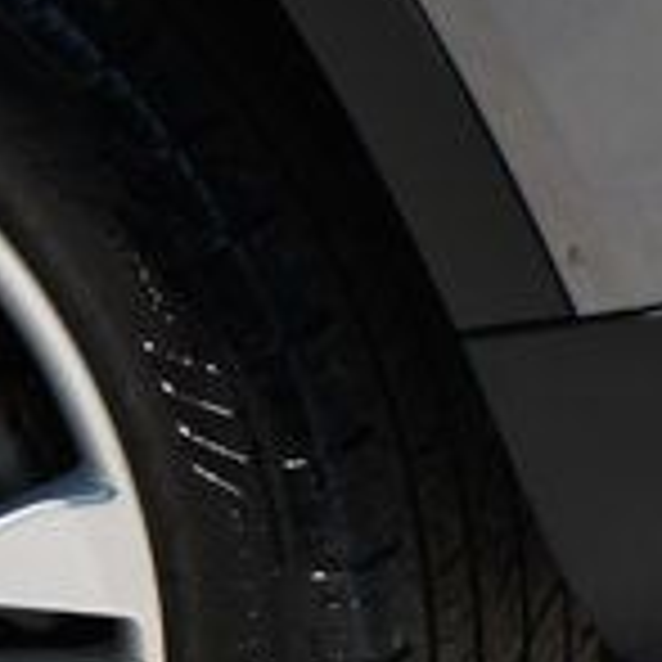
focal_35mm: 581
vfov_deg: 3.0
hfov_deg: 3.0
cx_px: -302
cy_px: 493
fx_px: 12571
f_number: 7.1
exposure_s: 1/250
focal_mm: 105
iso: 200
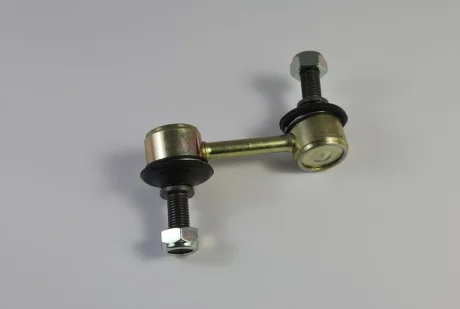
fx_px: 672
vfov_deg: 25.9
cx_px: 230
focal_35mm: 52
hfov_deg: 37.8
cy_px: 154
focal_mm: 35
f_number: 9
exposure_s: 1/30
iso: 100
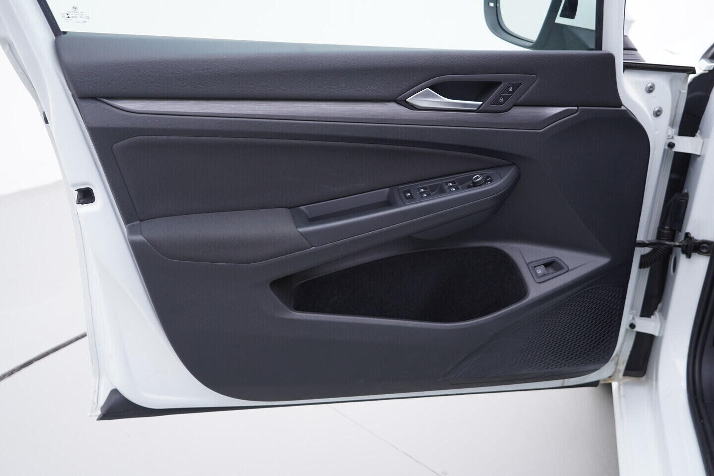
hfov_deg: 53.1
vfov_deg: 36.9
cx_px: 357
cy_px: 238
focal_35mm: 36
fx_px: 714
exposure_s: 1/50
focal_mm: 24
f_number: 3.2
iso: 125
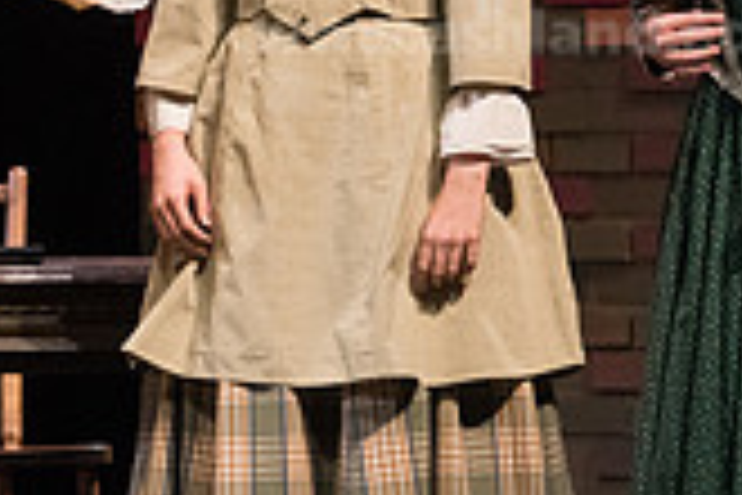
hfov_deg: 4.0
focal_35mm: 509
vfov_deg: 2.7
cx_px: 49
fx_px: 10490
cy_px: 128
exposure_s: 1/320
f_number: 3.2
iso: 4000
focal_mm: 145
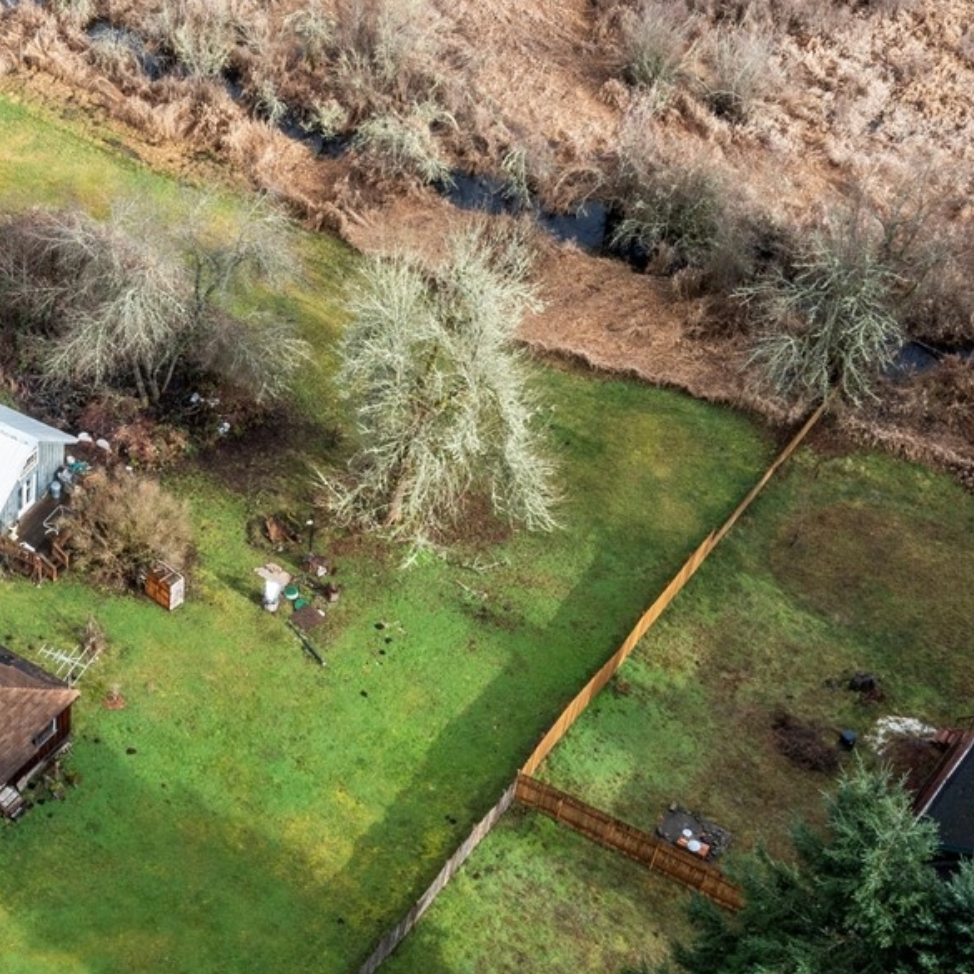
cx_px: -16
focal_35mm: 69
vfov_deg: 25.0
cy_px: 548
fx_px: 2197
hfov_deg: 23.8
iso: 200
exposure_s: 1/100
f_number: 8
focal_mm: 10.26
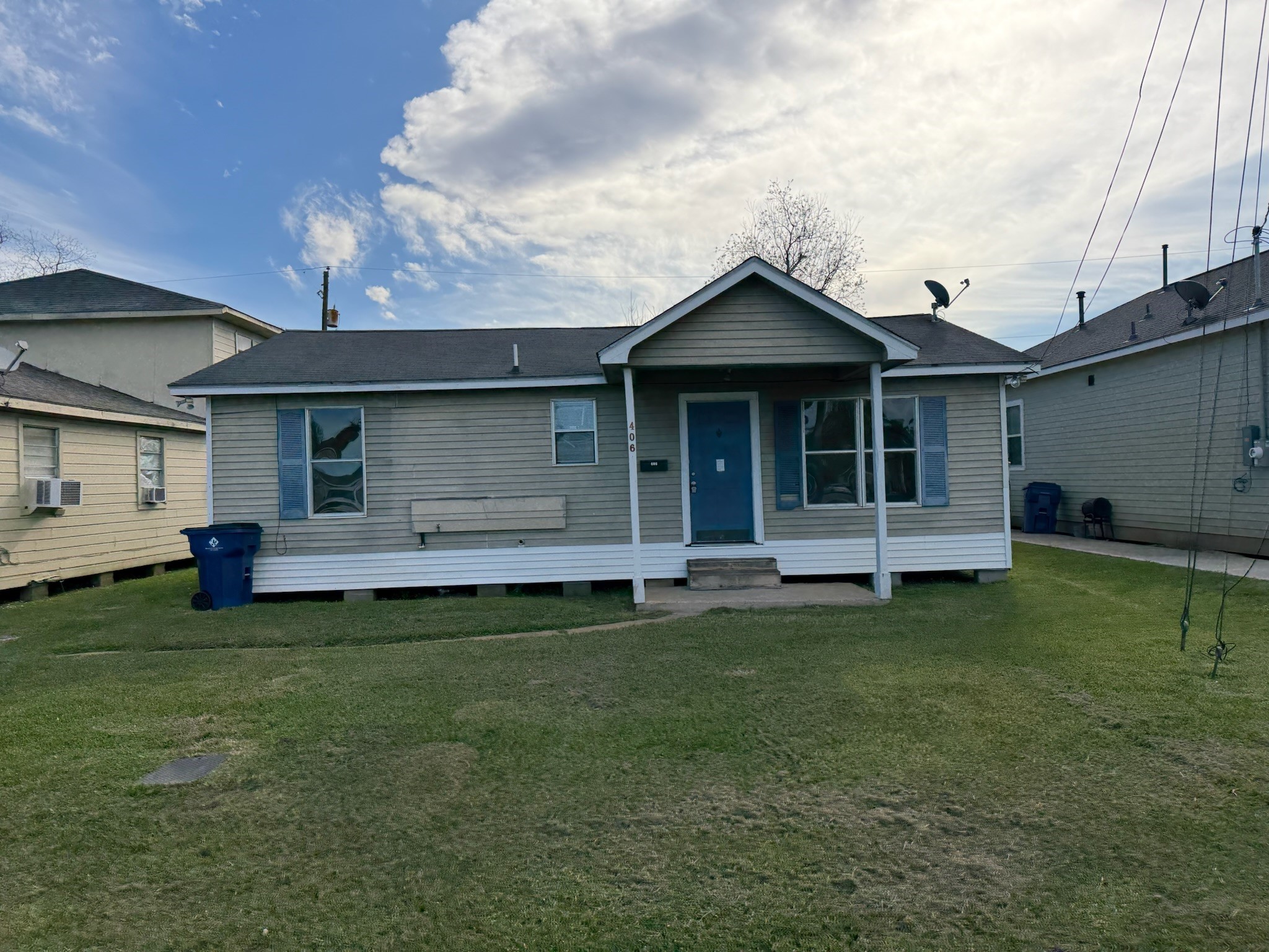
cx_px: 634
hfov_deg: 71.6
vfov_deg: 56.8
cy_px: 476
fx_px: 880
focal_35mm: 24
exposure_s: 1/10309
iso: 125
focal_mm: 6.76
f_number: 1.78
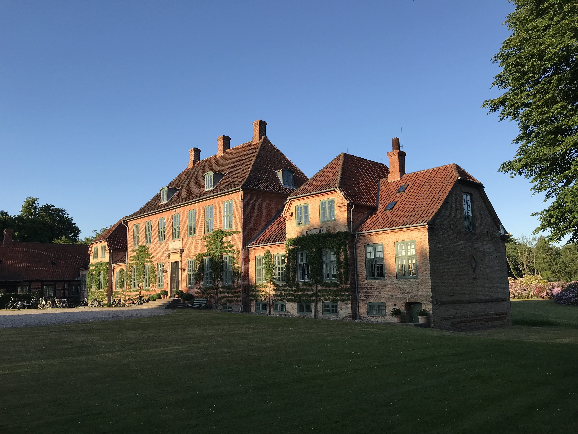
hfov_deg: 63.4
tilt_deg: +8.3
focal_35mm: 28
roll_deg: +0.7
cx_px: 289
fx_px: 468
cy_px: 217
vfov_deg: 49.7
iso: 20
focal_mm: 3.99
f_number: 1.8
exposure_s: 1/1126
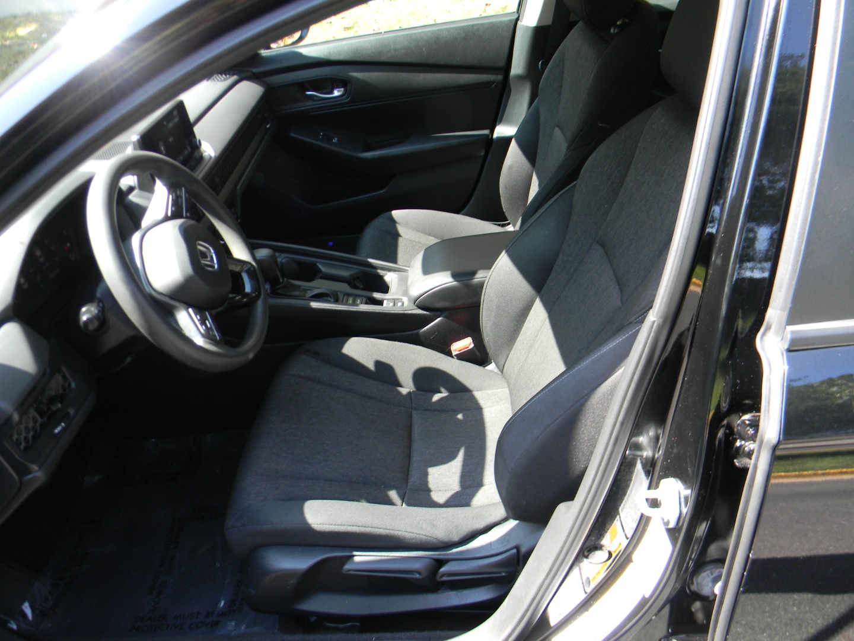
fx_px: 691
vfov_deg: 49.7
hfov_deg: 63.4
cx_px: 427
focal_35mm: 28
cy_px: 320
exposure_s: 1/42.3
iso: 80
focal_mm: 5
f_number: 3.5
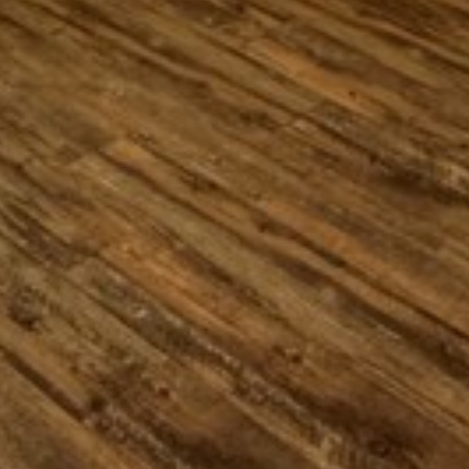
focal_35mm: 95
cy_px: -473
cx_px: 324
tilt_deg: -8.6
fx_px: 1456
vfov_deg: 14.9
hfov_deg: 18.2
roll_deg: -1.9
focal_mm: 2.22
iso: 200
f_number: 2.2
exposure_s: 1/60
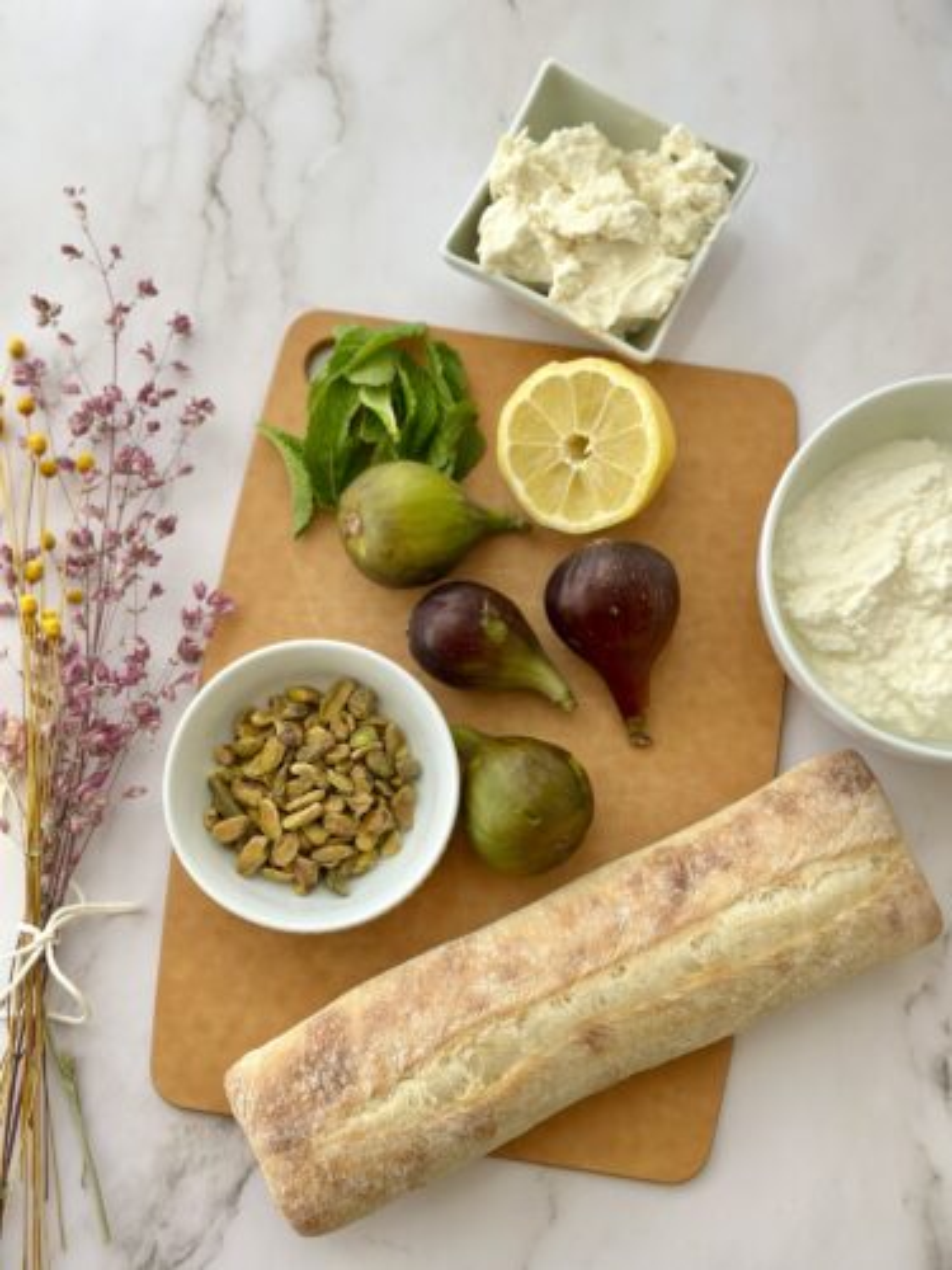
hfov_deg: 30.3
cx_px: 476
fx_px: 1760
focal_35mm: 48
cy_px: 635
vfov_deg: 39.7
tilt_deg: -80.3
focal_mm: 6.86
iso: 125
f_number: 1.78
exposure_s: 1/118
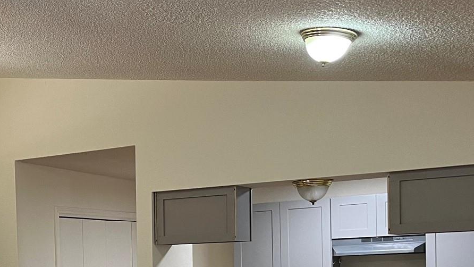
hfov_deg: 30.2
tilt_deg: -1.1
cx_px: 2
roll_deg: +2.1
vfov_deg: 17.9
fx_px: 817
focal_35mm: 65
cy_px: 295
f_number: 1.6
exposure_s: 1/60
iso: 100
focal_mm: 5.1
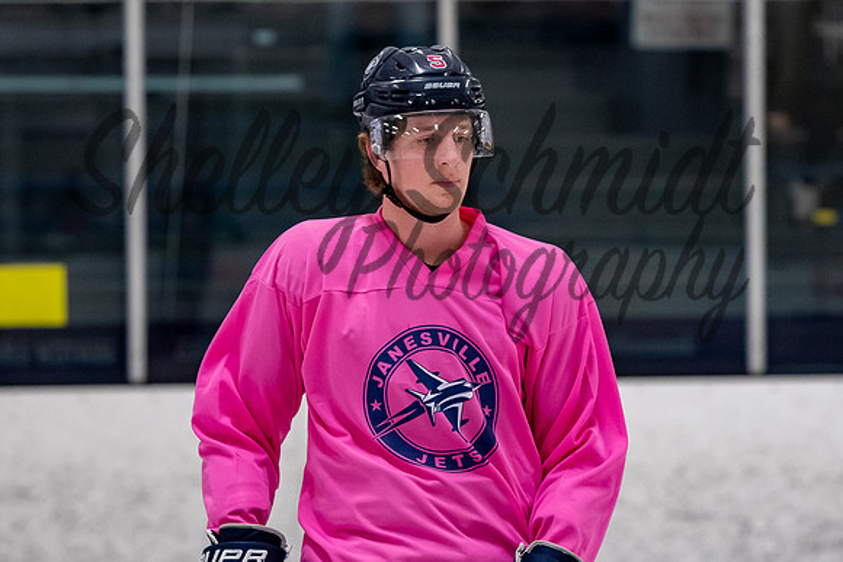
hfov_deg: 6.6
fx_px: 7288
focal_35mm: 311
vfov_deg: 4.4
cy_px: 199
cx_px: 446
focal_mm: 155
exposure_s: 1/800
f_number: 3.5
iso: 2000
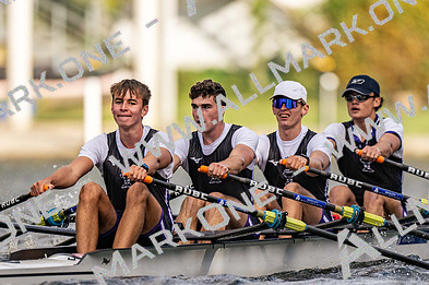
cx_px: 243
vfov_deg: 1.5
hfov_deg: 2.3
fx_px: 10545
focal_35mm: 886
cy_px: 177
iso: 250
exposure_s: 1/2500
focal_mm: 600
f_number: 4
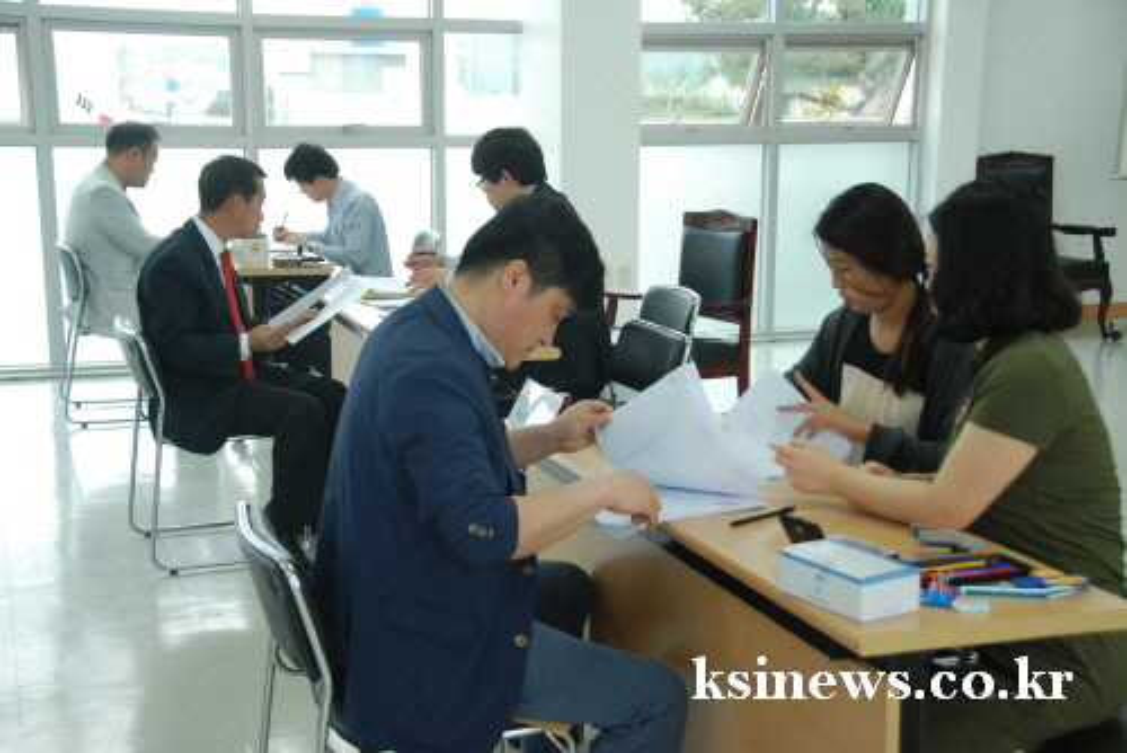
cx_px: 564
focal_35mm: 48
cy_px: 376
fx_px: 1503
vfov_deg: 28.1
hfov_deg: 41.1
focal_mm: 32
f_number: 5
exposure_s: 1/100
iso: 800
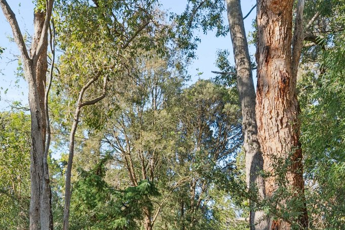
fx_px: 431
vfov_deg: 25.7
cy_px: 297
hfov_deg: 43.3
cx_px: 130
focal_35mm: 45
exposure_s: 1/125
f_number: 9
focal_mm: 16
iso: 1000
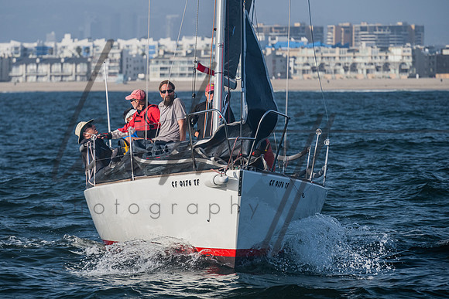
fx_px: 3393
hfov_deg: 7.6
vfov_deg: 5.1
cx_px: 188
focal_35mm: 272
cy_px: 133
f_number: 6.3
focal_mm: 200
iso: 200
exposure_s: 1/500
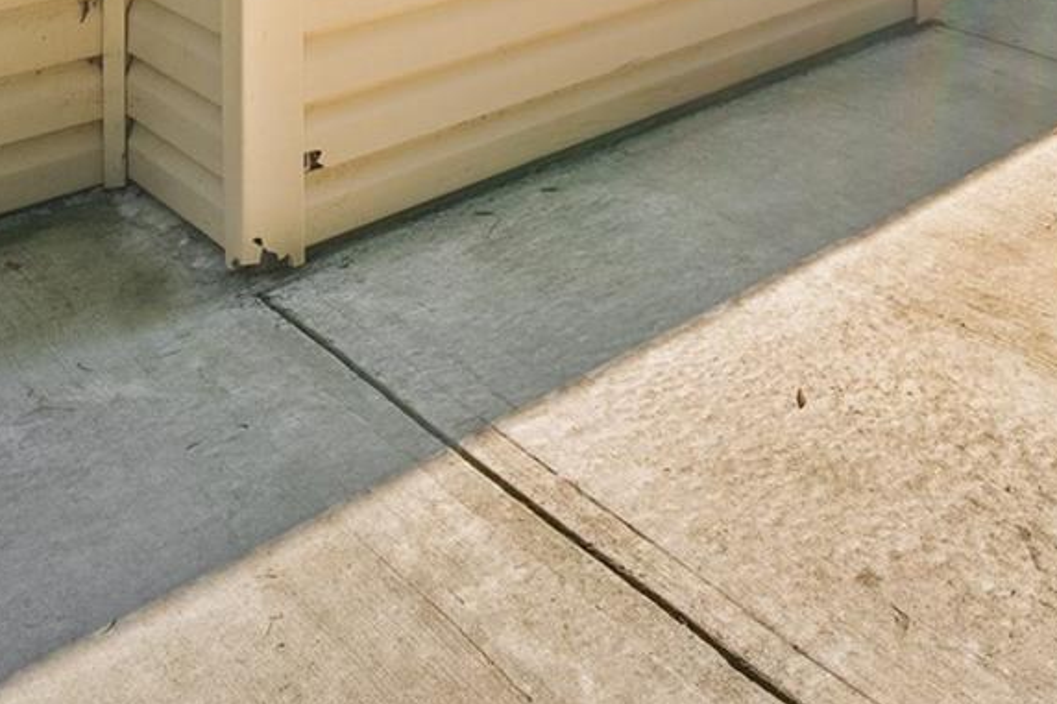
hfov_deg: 37.7
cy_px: -420
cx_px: 1172
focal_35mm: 43
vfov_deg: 23.3
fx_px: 1262
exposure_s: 1/160
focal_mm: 12
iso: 250
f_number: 9
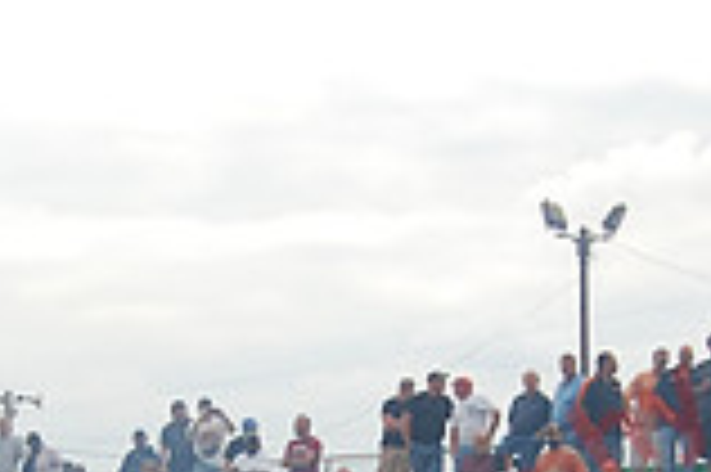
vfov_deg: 7.2
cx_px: 148
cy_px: 782
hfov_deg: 11.0
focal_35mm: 187
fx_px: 3689
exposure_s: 1/500
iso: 400
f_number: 4.5
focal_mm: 34
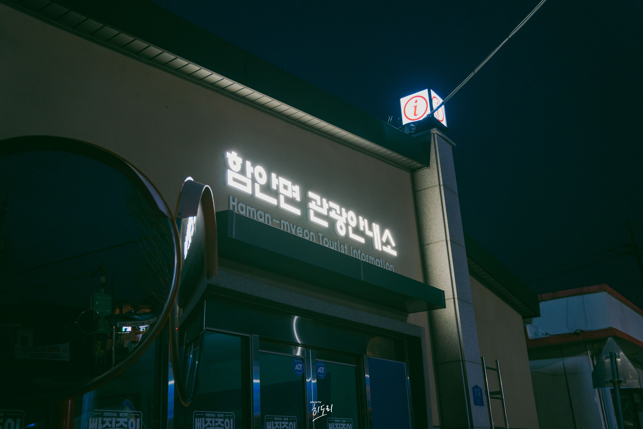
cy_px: 214
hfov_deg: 49.6
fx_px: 697
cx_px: 322
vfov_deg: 34.2
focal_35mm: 39
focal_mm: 39
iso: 800
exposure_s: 1/40
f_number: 2.8
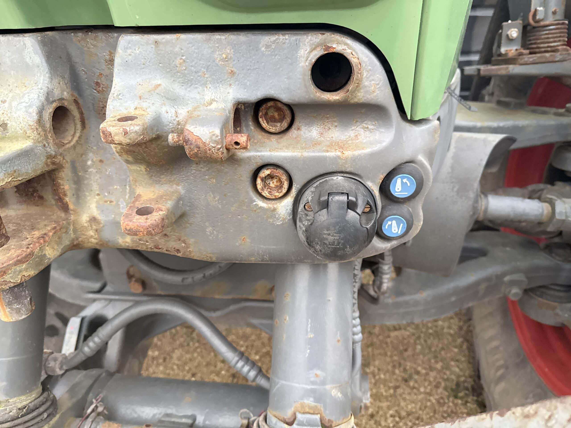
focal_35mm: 24
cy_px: 214
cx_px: 286
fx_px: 396
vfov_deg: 56.8
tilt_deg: -26.2
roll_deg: +0.6
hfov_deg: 71.6
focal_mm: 6.76
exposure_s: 1/60
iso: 640
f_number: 1.78
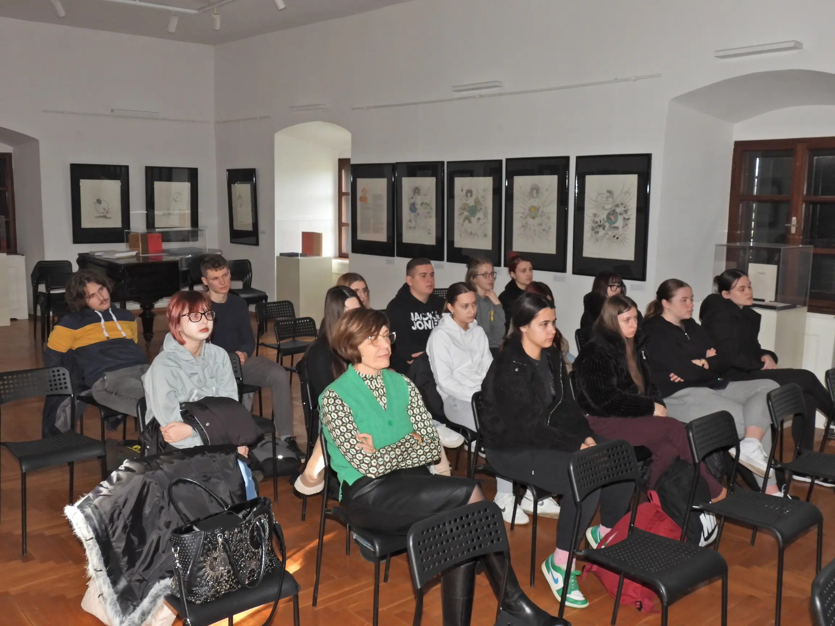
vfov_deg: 42.9
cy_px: 313
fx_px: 796
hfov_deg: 55.4
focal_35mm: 33
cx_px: 418
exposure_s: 1/30
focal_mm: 5.9
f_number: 4
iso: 200
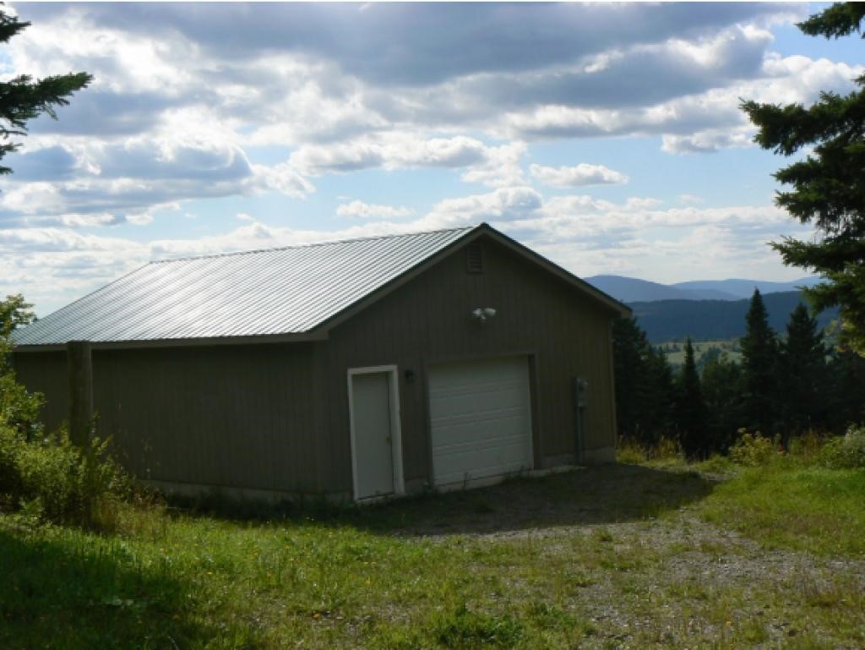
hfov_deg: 34.3
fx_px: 1400
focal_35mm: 56
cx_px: 432
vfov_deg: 26.1
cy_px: 325
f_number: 8
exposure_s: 1/500
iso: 80
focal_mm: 9.3
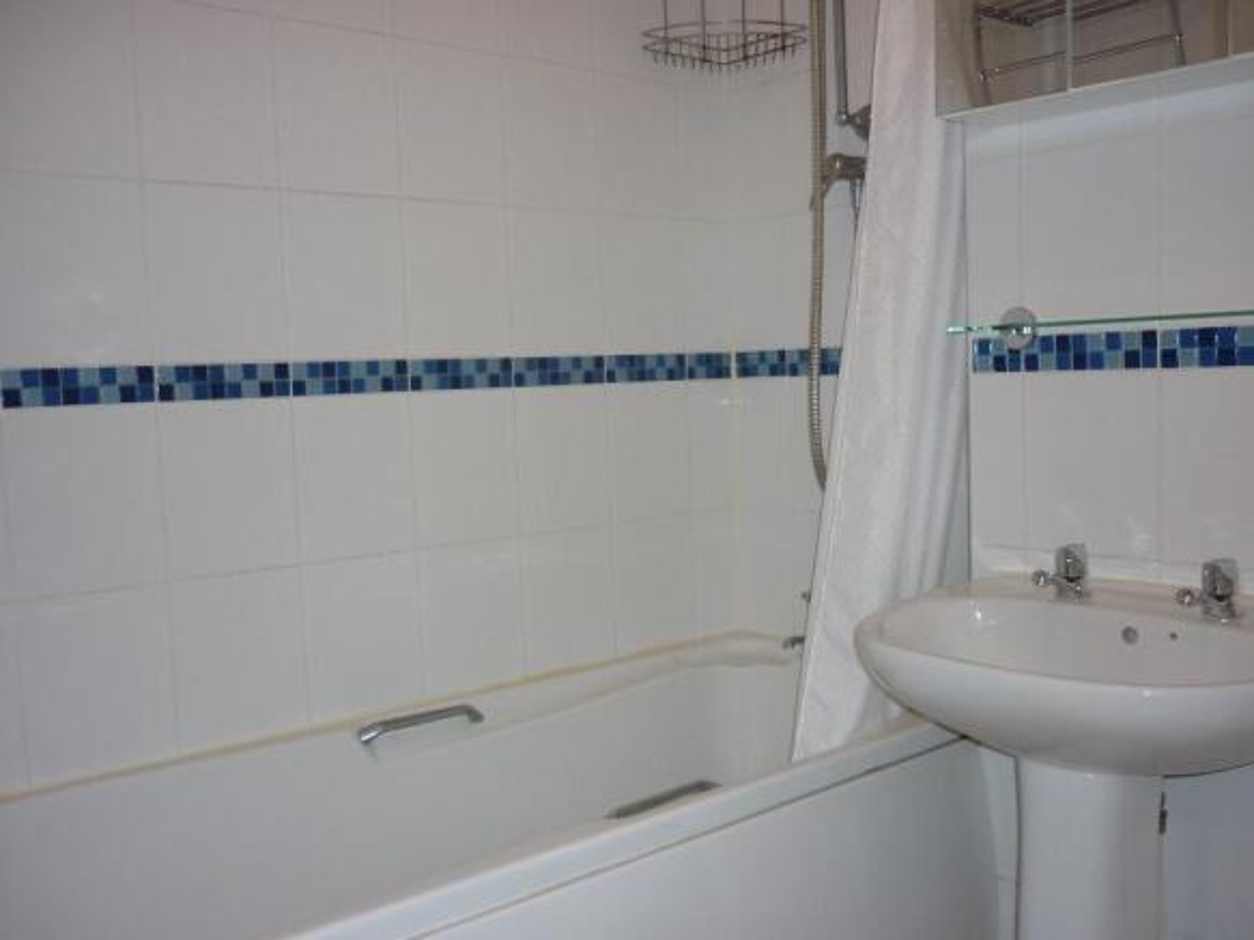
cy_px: 470
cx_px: 627
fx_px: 1195
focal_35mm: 33
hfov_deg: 55.4
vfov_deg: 42.9
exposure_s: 1/30
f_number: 2.8
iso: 100
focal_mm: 5.5
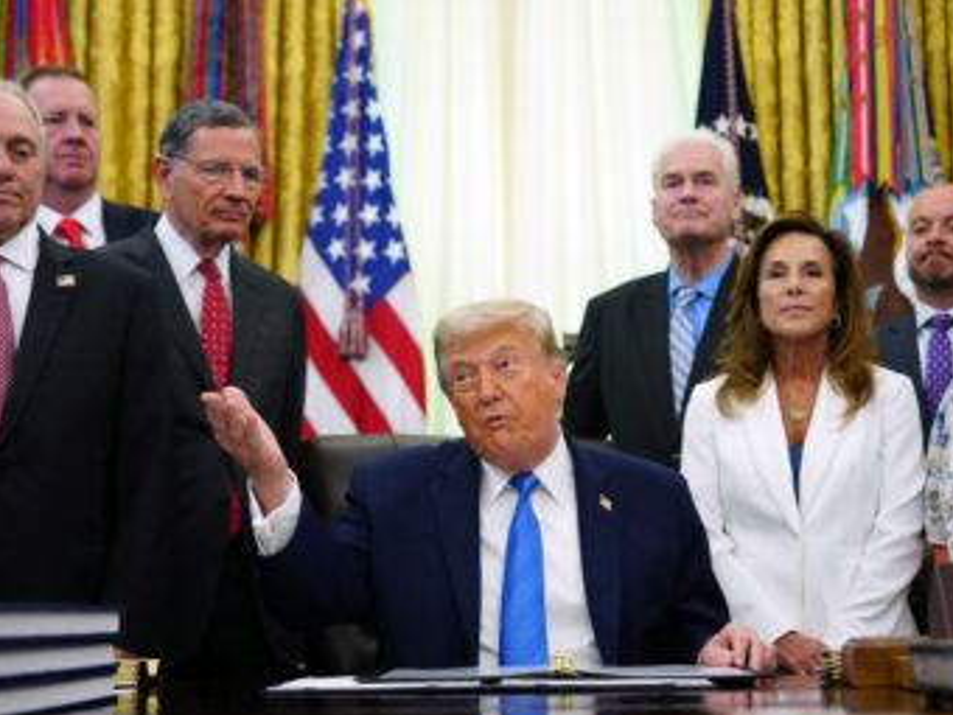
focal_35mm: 64
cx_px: 474
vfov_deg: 22.9
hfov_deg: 30.3
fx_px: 1762
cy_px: 359
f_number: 2.8
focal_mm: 58
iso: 5000
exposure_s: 1/320
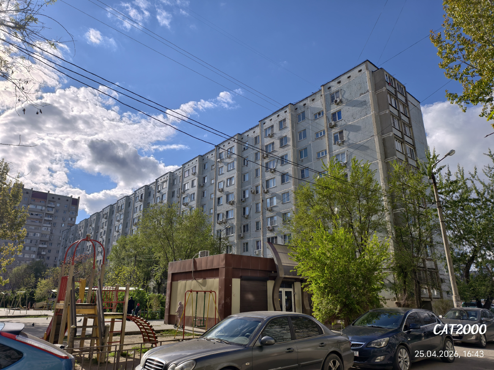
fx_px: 328
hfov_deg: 73.9
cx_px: 247
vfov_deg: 58.9
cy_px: 185
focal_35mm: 23
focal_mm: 6.54
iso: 72
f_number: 1.57
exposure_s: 1/4329
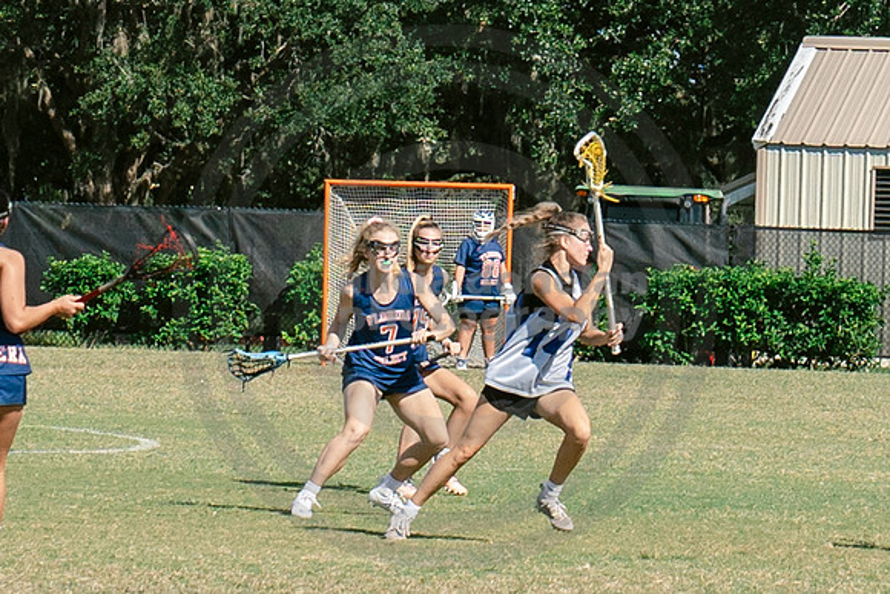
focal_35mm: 421
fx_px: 10401
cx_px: 720
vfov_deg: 3.3
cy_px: 90
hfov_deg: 4.9
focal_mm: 70
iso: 250
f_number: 5.6
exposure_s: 1/1250
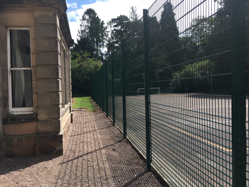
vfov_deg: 48.2
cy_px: 94
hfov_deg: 61.7
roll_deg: +1.2
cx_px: 124
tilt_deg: -0.3
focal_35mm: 29
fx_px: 209
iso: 25
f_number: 2.2
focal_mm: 4.15
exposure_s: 1/1148
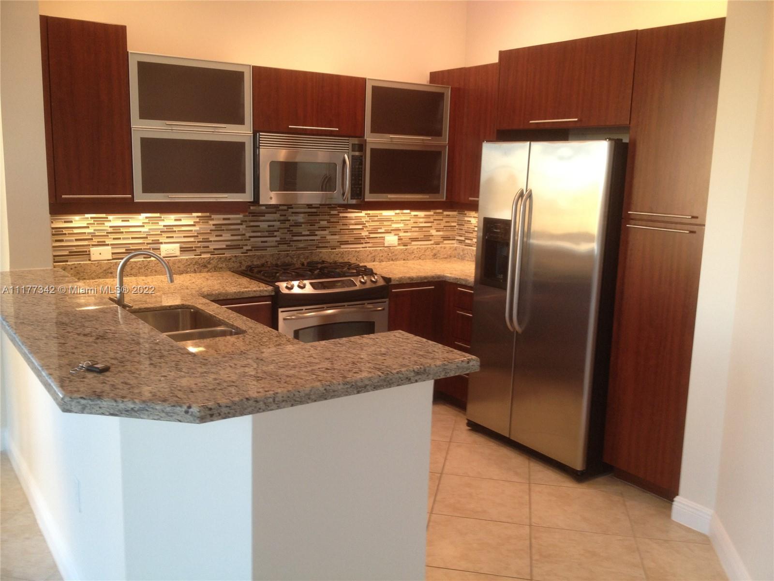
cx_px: 387
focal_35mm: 35
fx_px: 783
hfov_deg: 52.6
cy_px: 290
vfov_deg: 40.7
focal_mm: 4.28
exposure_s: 1/20
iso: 100
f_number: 2.4
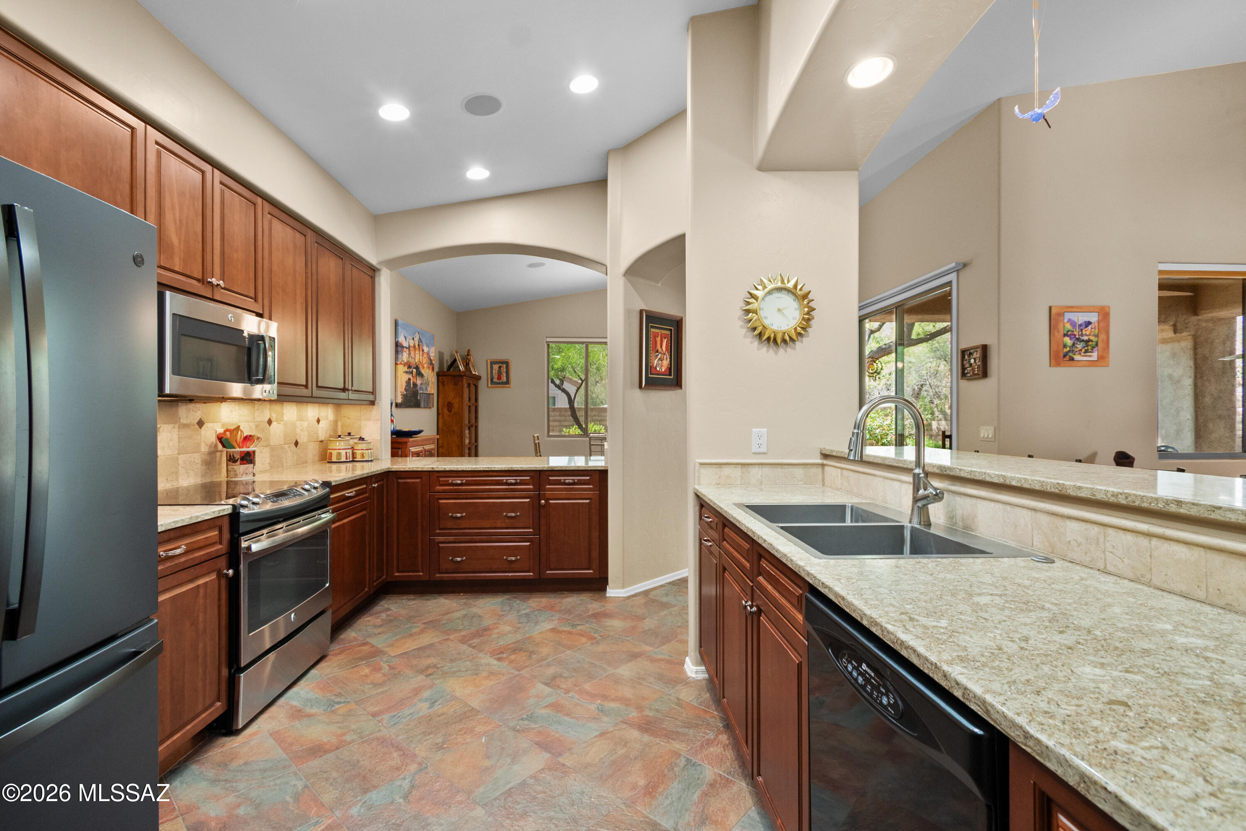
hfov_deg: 100.4
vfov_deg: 77.3
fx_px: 519
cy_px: 416
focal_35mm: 15
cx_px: 623
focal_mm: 10
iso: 1250
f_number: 6.3
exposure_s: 1/13
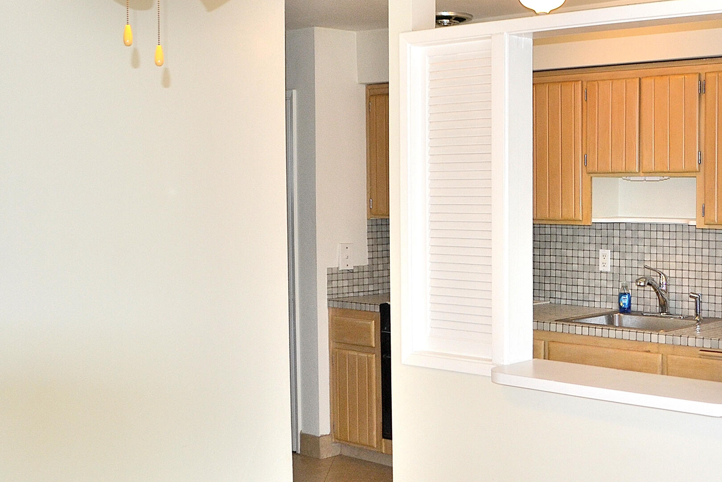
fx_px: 1003
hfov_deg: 37.5
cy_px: 248
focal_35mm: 50
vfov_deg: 27.0
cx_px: 626
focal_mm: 18
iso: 250
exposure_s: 1/125
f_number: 4
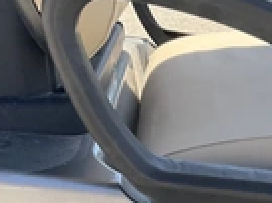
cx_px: 185
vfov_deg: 16.0
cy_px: 281
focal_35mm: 86
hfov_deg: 22.7
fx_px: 675
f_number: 1.8
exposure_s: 1/428
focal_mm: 3
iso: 25
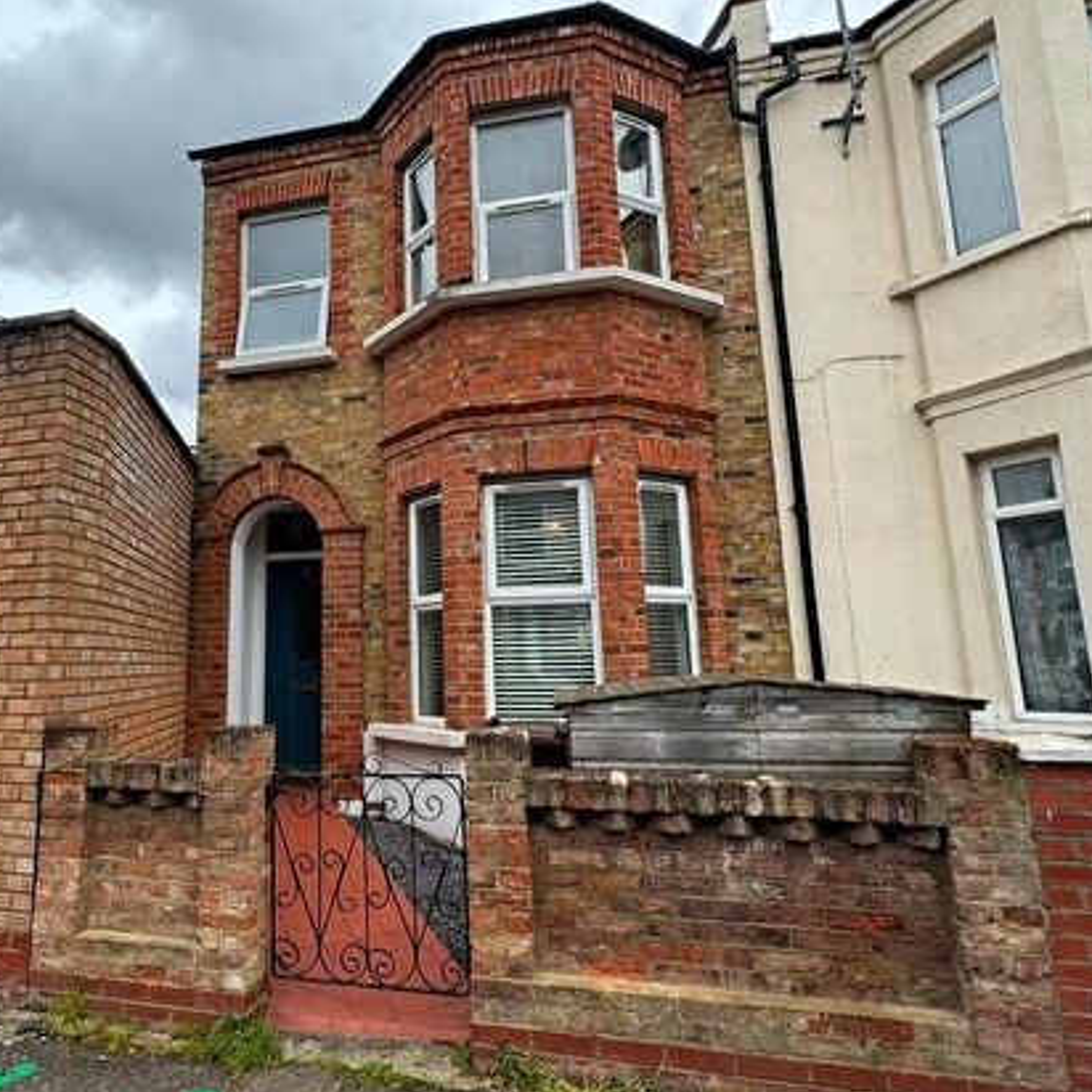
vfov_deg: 72.1
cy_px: 542
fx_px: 749
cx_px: 400
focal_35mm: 21
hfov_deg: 70.8
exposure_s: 1/713
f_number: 2.2
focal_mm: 2.22
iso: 50
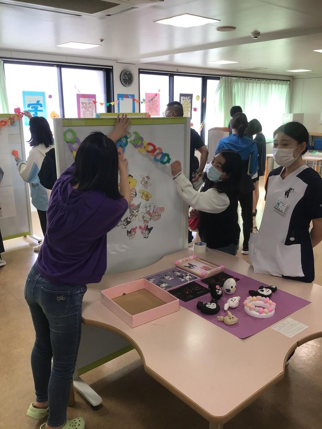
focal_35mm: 31
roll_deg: +2.0
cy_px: 214
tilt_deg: -15.8
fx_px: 384
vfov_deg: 58.4
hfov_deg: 45.4
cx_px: 161
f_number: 2.4
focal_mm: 3.3
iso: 32
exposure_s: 1/60
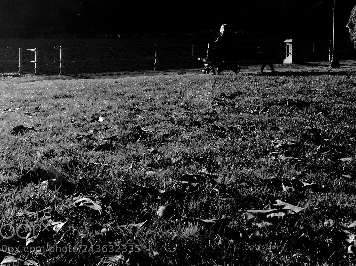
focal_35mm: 49
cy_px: 77
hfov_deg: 38.6
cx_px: 232
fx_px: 504
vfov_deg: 29.3
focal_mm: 4.12
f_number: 2.4
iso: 50
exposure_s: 1/1550
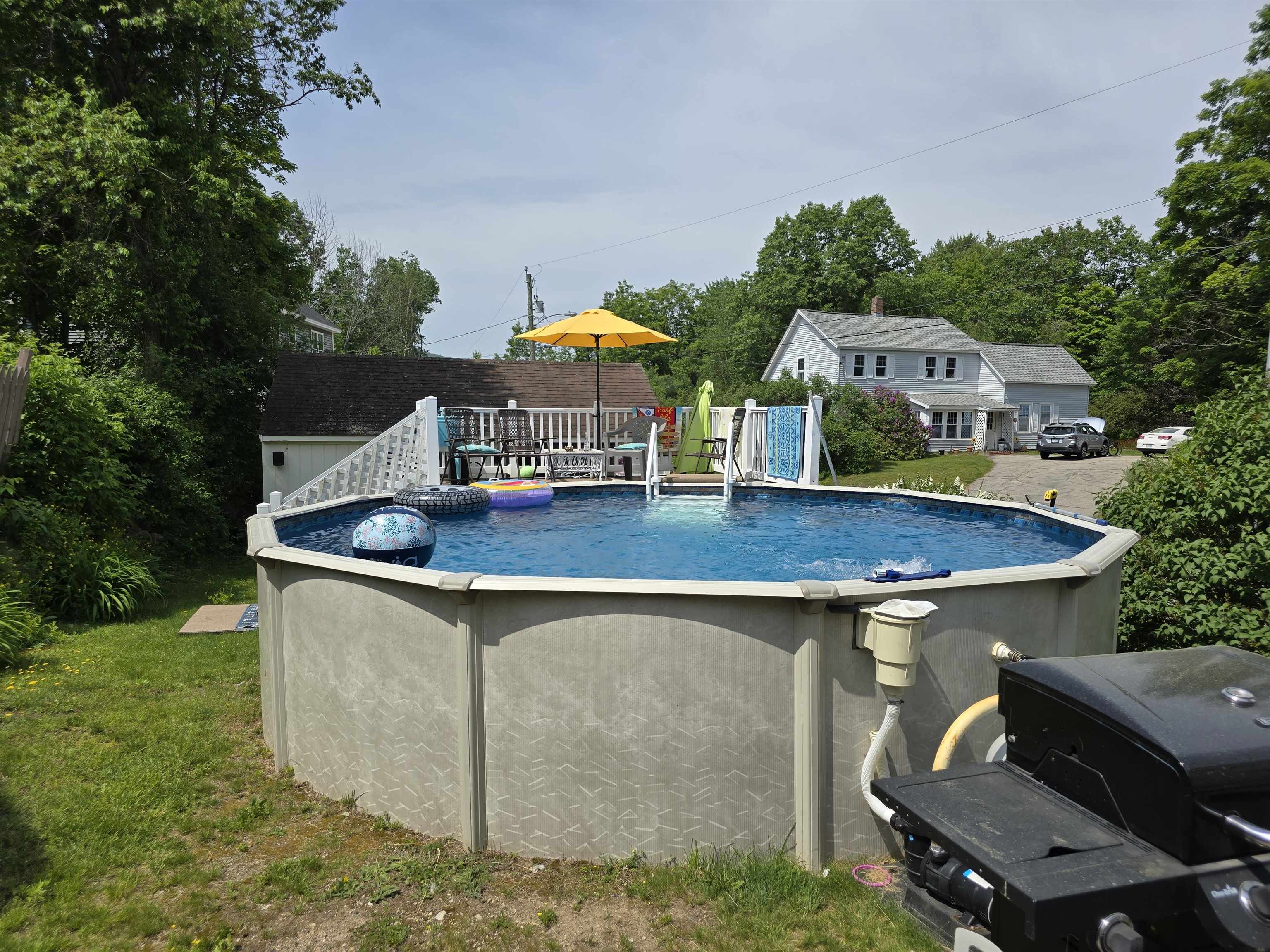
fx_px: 844
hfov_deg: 73.9
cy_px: 476
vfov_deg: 58.9
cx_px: 635
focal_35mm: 23
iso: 12
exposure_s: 1/1157
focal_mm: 6.3
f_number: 1.7
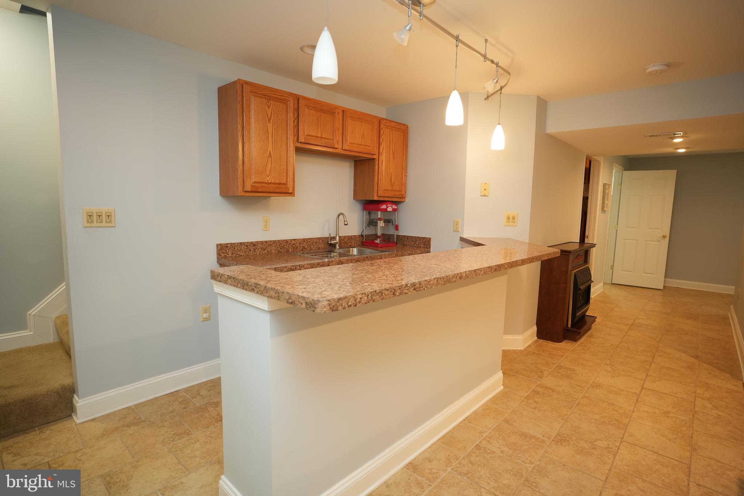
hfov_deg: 88.7
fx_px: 380
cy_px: 248
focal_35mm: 18
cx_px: 372
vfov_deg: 66.2
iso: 1000
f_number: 2.8
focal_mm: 18.4
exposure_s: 1/60
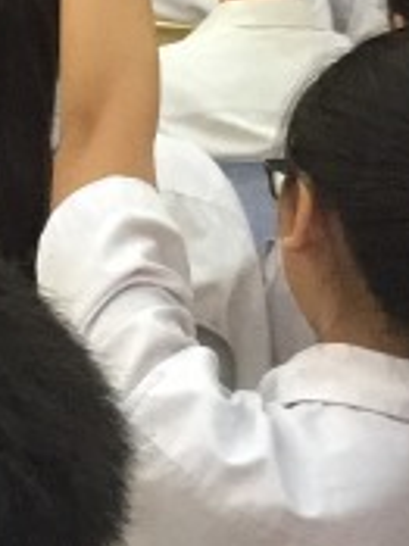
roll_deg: +0.5
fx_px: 2681
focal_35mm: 170
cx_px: -643
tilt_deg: -3.0
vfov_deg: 11.2
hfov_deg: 7.9
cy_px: -237
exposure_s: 1/30
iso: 250
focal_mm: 4.15
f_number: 2.2
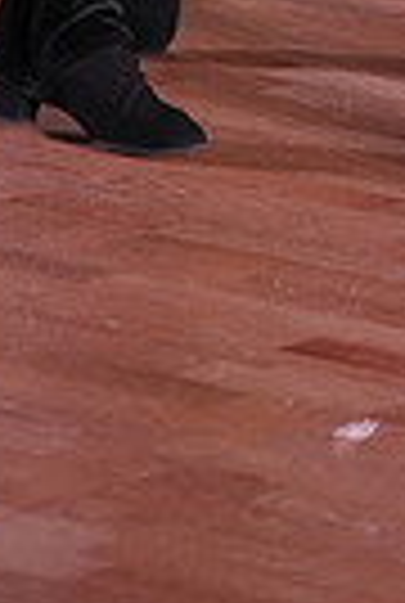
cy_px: -576
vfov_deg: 5.0
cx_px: 371
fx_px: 6816
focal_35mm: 406
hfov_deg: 3.4
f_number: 2.8
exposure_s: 1/800
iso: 1600
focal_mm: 94
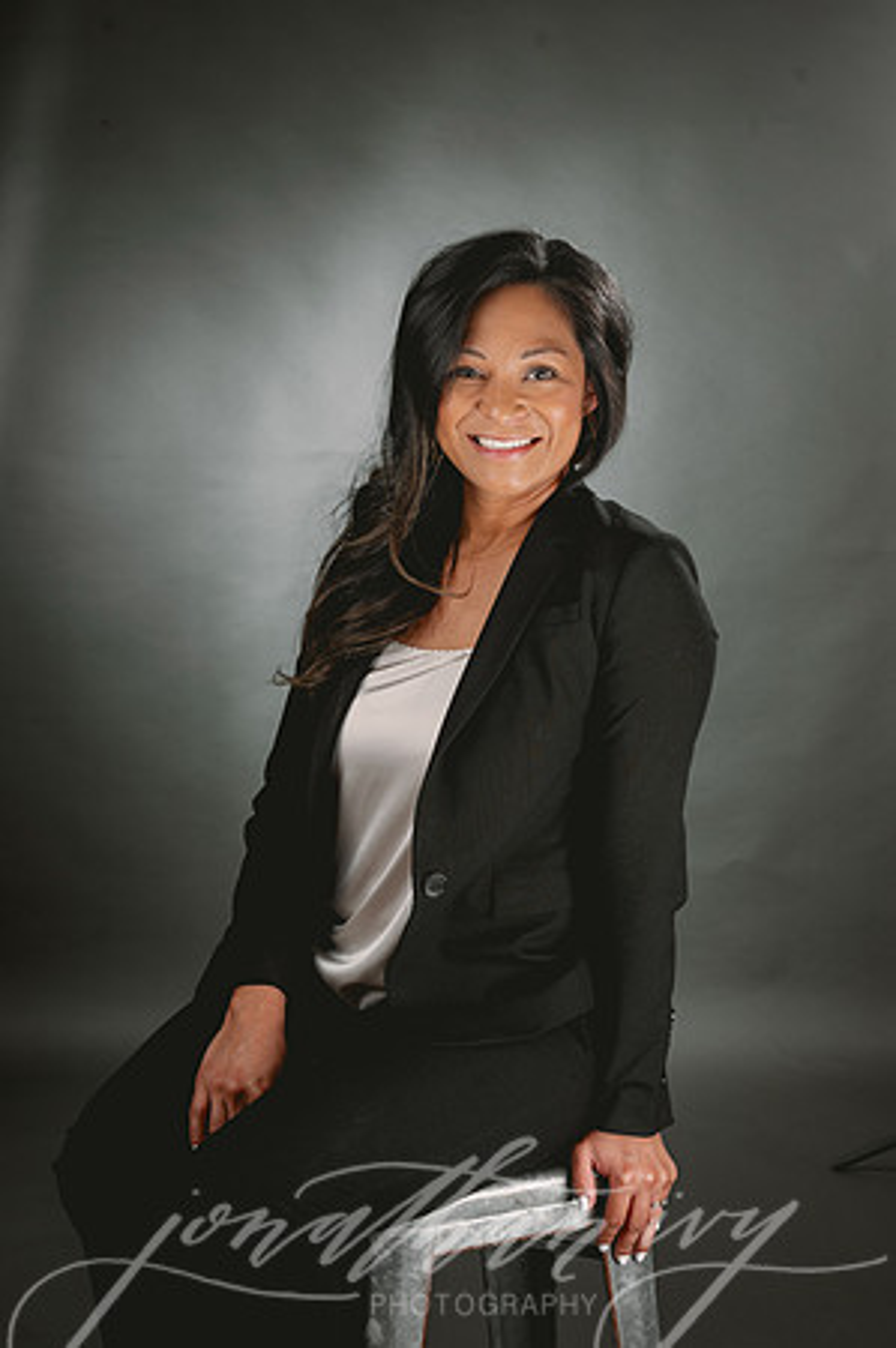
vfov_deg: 39.6
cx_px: 448
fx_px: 1871
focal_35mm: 50
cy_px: 674
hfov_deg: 26.9
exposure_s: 1/200
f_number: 8
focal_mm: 50
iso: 100
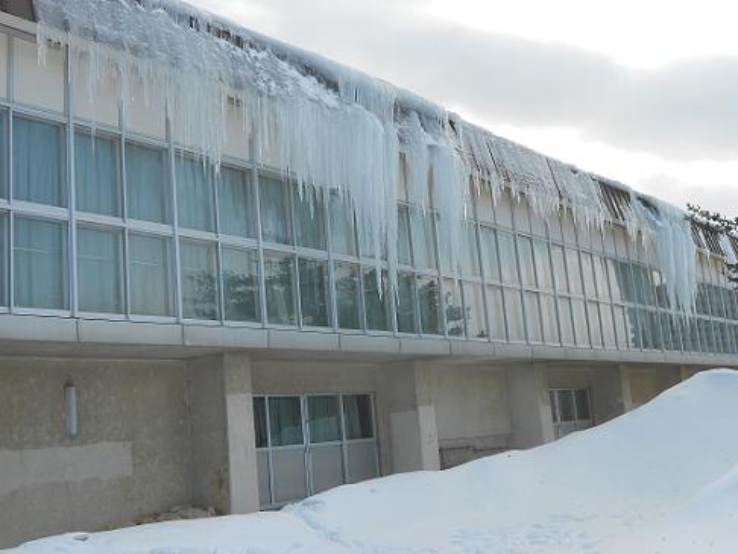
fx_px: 917
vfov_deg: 33.6
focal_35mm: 43
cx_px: 369
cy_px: 277
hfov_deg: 43.8
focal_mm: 7.7
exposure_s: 1/500
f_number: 4.2
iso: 80
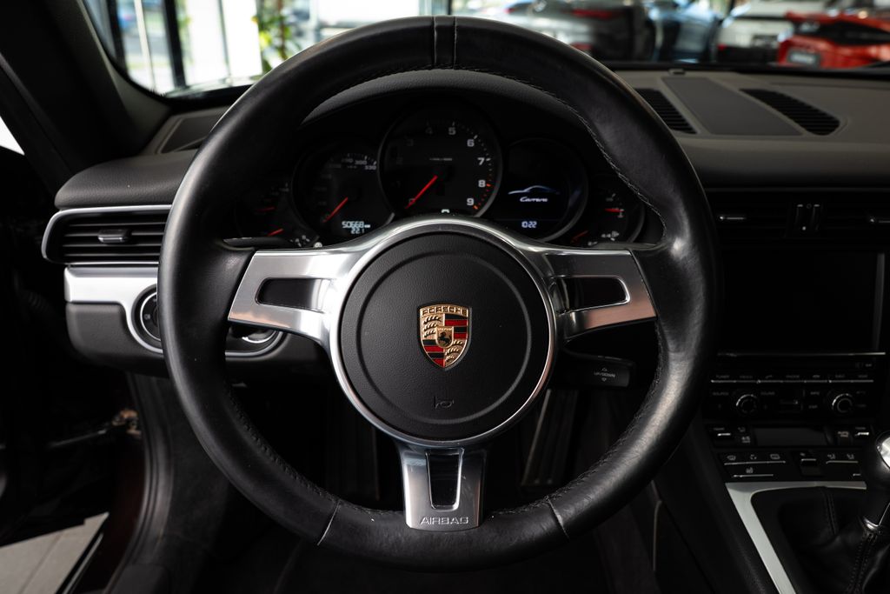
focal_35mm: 28
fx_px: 690
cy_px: 318
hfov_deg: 65.6
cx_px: 450
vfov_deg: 46.5
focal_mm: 24
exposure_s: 1/50
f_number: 5
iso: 320
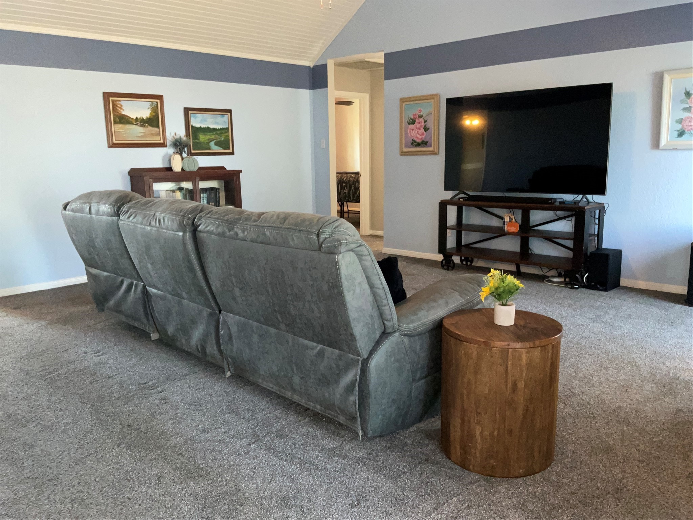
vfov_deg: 48.2
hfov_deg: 61.7
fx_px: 581
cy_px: 260
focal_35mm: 29
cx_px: 346
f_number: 1.8
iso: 125
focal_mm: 3
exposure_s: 1/60
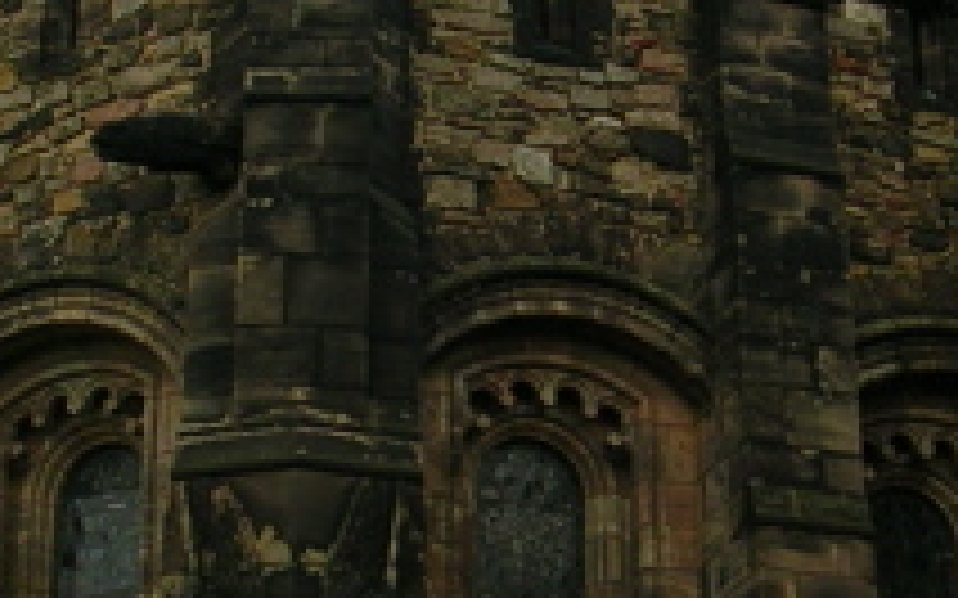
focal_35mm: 121
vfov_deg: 10.8
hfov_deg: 17.2
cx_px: 549
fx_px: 3158
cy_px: 364
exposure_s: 1/342
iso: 50
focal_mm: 5.8
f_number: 2.8
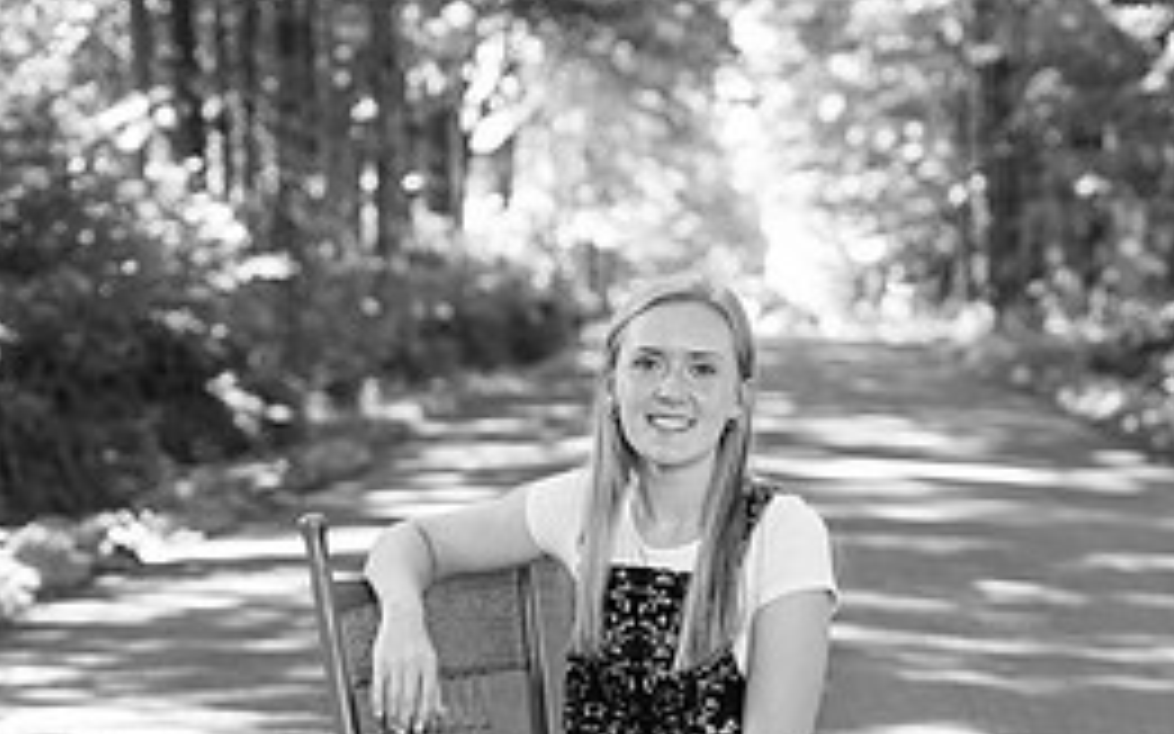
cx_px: 625
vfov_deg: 9.8
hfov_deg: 15.8
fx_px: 4222
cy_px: 770
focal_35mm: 132
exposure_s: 1/200
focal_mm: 75
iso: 640
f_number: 3.5
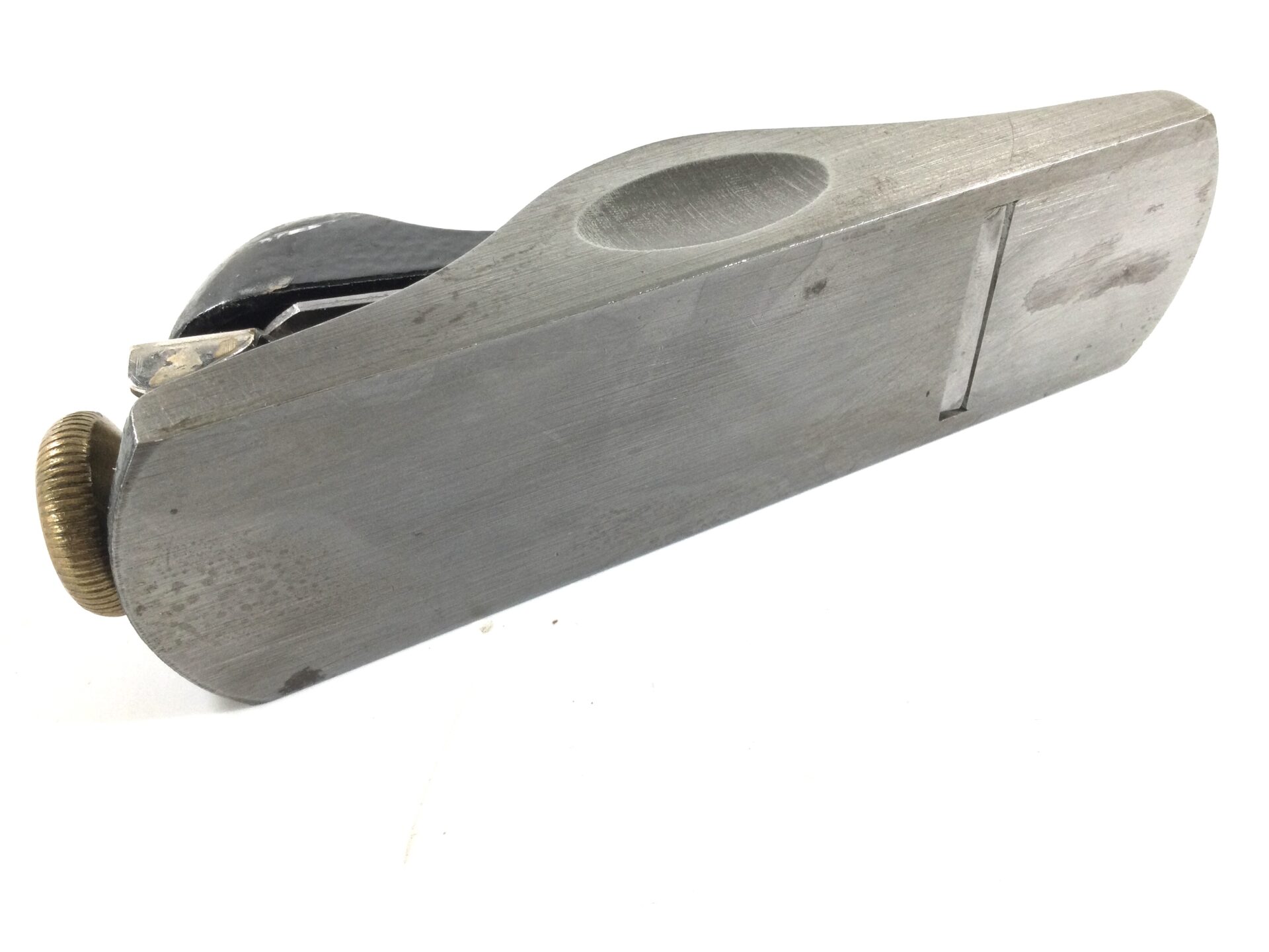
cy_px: 476
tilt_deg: -44.5
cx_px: 634
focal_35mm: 31
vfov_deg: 45.4
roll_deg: +1.7
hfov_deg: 58.4
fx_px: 1136
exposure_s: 1/100
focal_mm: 3.3
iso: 40
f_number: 2.4
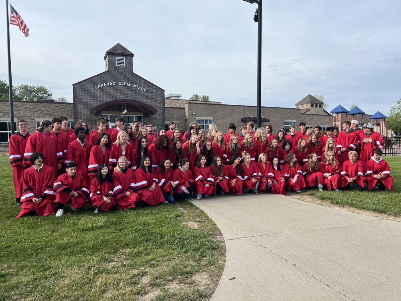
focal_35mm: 26
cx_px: 200
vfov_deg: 53.1
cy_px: 150
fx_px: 301
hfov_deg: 67.3
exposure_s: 1/2571
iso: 50
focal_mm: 5.7
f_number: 1.5
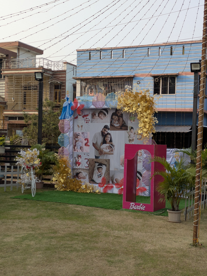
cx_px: 104
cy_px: 138
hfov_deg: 28.6
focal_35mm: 51
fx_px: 406
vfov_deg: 37.5
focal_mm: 5.43
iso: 45
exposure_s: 1/847
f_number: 1.89
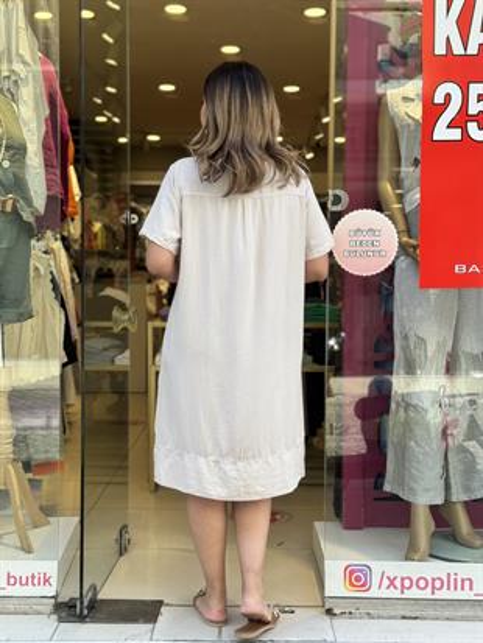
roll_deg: -0.6
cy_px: 322
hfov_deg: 30.3
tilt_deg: -2.2
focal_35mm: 48
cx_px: 242
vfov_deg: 39.6
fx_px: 893
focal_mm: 6.76
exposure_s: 1/264
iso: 64
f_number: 1.78
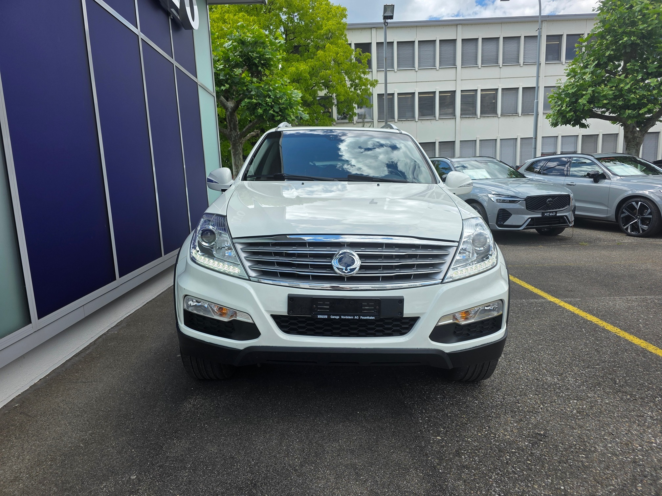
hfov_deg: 73.9
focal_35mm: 23
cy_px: 248
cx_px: 331
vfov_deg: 58.9
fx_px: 440
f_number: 1.7
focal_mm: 6.3
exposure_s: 1/2524
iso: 80
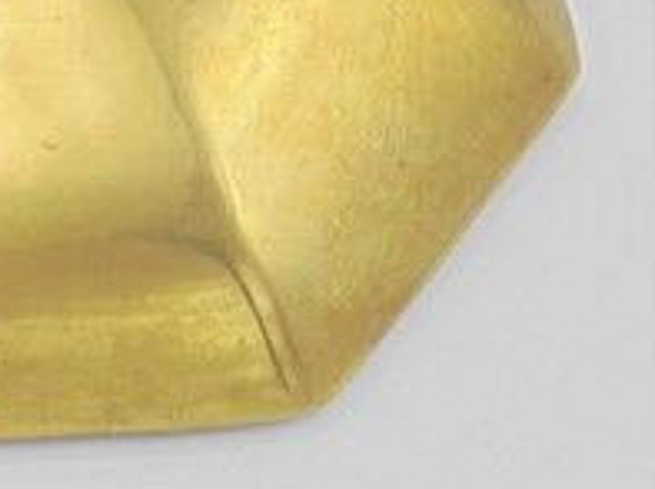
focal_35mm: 174
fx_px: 3286
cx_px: -835
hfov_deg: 10.1
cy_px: -348
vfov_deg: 8.2
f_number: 4.2
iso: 100
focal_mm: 6.9
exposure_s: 1/125
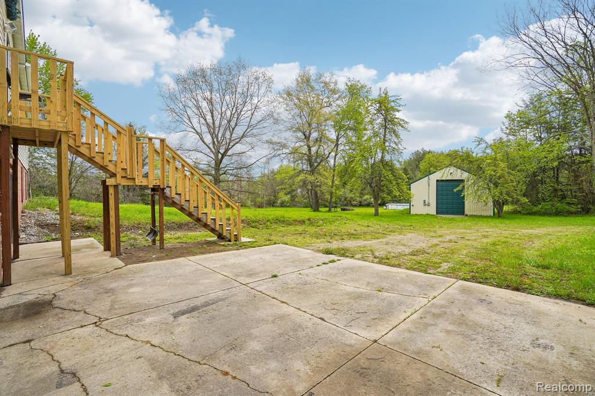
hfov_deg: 96.8
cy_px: 198
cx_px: 298
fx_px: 264
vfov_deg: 73.7
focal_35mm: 16
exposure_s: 1/125
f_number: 8
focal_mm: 16
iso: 400
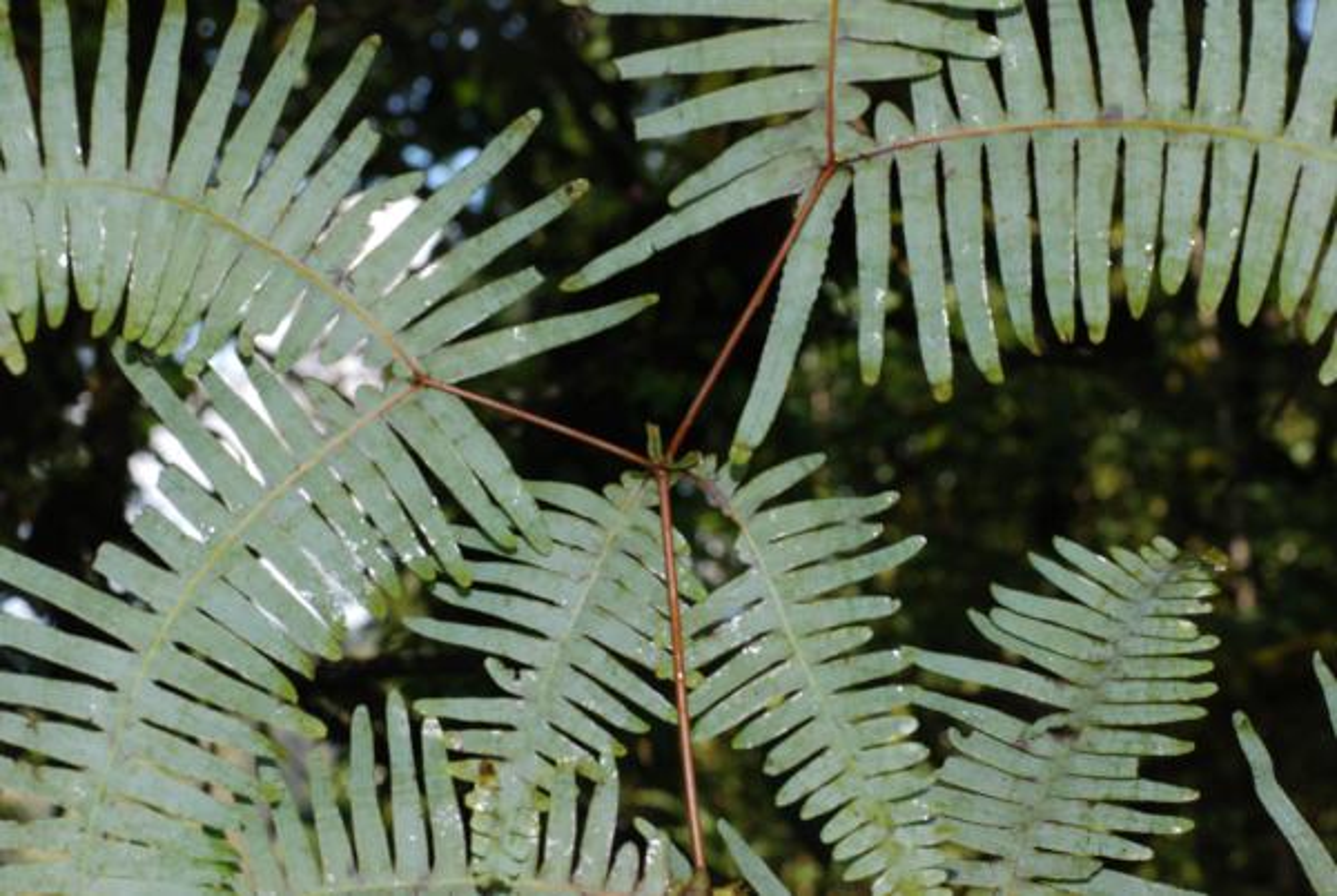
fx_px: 3905
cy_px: 448
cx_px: 668
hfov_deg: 19.4
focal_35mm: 105
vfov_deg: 13.1
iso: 200
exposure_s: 1/60
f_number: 13
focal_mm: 70
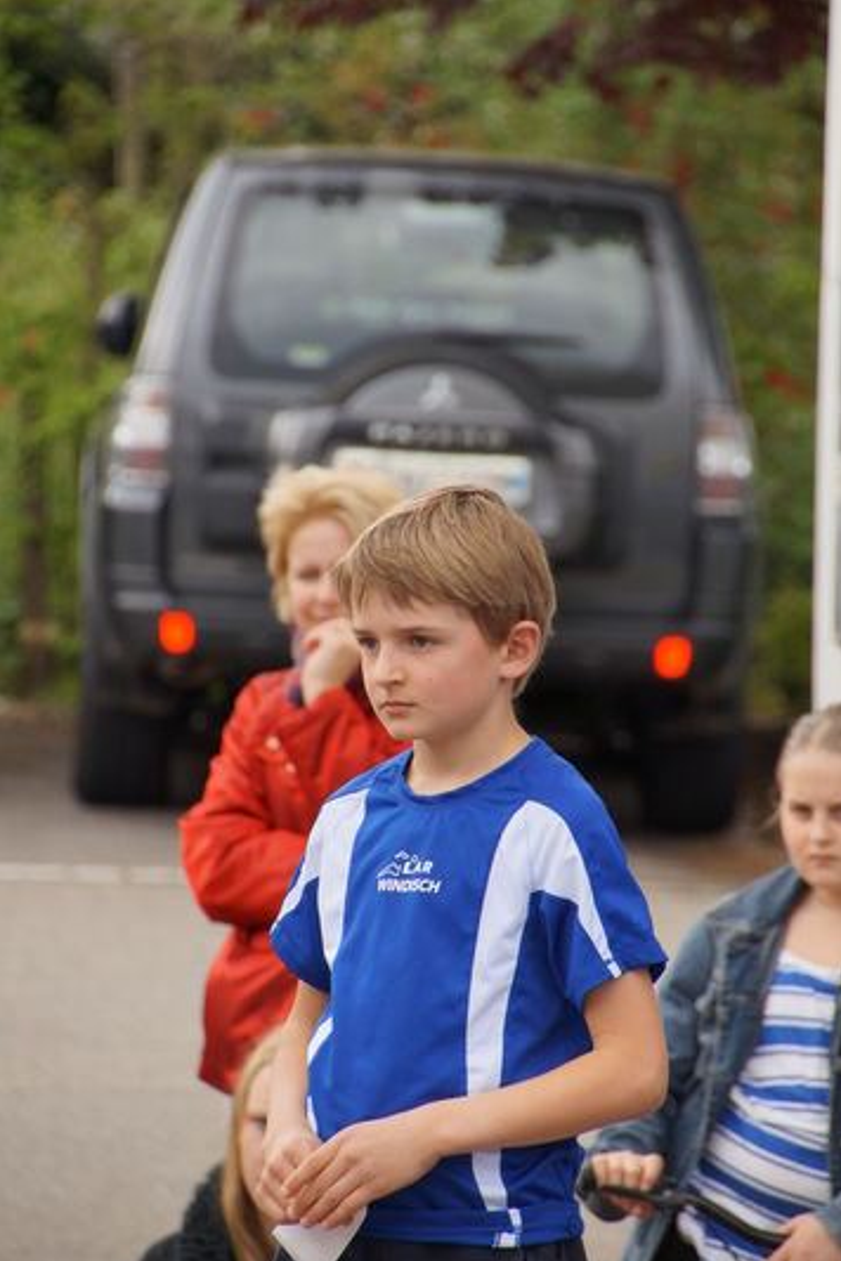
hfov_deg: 4.5
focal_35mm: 303
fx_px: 10617
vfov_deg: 6.8
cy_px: 635
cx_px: 422
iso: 125
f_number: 6.3
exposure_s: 1/160
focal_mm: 200
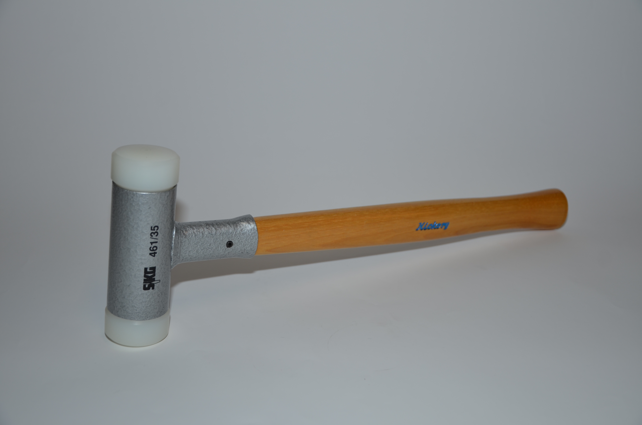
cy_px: 212
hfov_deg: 39.0
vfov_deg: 26.4
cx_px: 321
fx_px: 908
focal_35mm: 51
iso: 100
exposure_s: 1/125
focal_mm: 34
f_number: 4.2
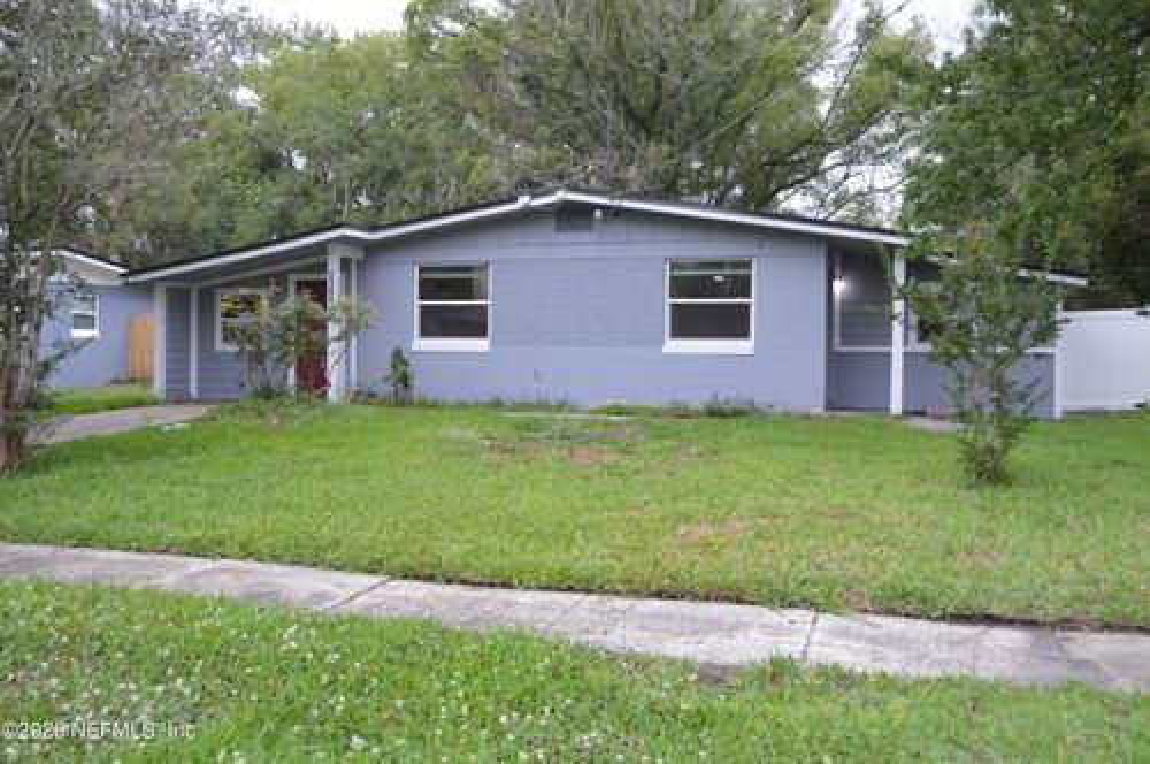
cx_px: 575
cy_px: 382
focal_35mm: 33
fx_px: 1053
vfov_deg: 39.9
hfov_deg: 57.3
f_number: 5.6
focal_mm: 22
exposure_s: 1/125
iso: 400
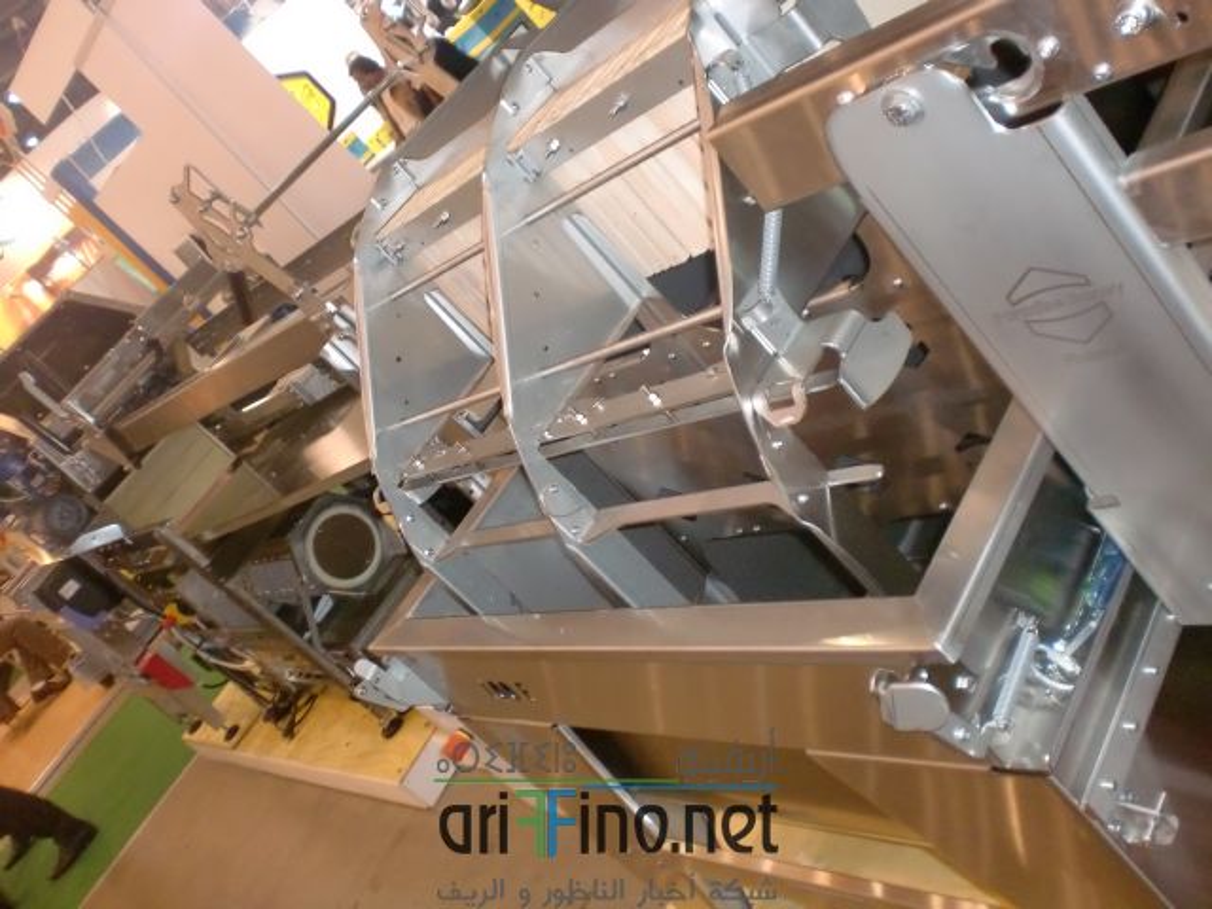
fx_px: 1225
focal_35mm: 35
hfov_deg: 52.6
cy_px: 454
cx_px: 606
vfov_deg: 40.7
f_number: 3.1
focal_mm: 6.3
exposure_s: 1/60
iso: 400
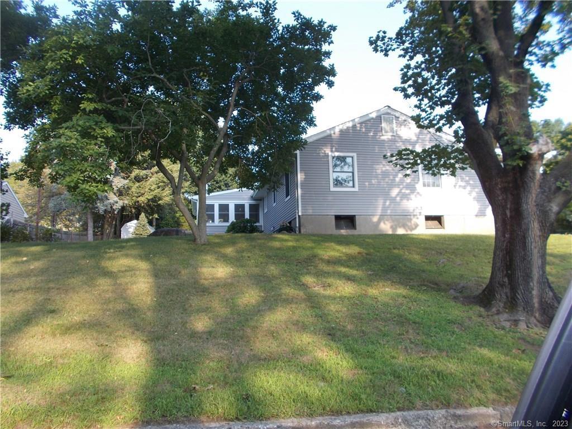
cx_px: 286
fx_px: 430
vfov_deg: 53.1
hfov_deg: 67.3
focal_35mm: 26
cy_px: 214
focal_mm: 4.6
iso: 80
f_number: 3.2
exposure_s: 1/160
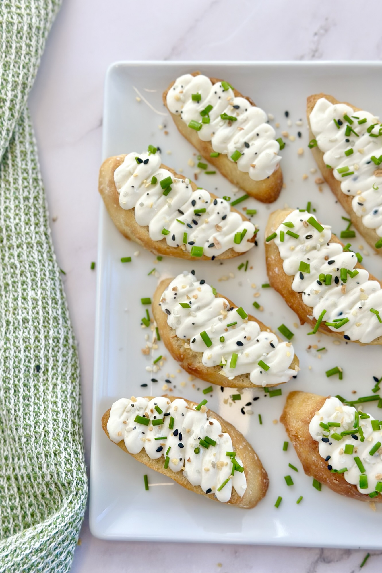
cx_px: 174
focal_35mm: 50
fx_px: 796
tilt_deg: -83.8
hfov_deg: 27.0
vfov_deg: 39.6
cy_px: 287
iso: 80
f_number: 1.78
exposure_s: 1/419
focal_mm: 6.86
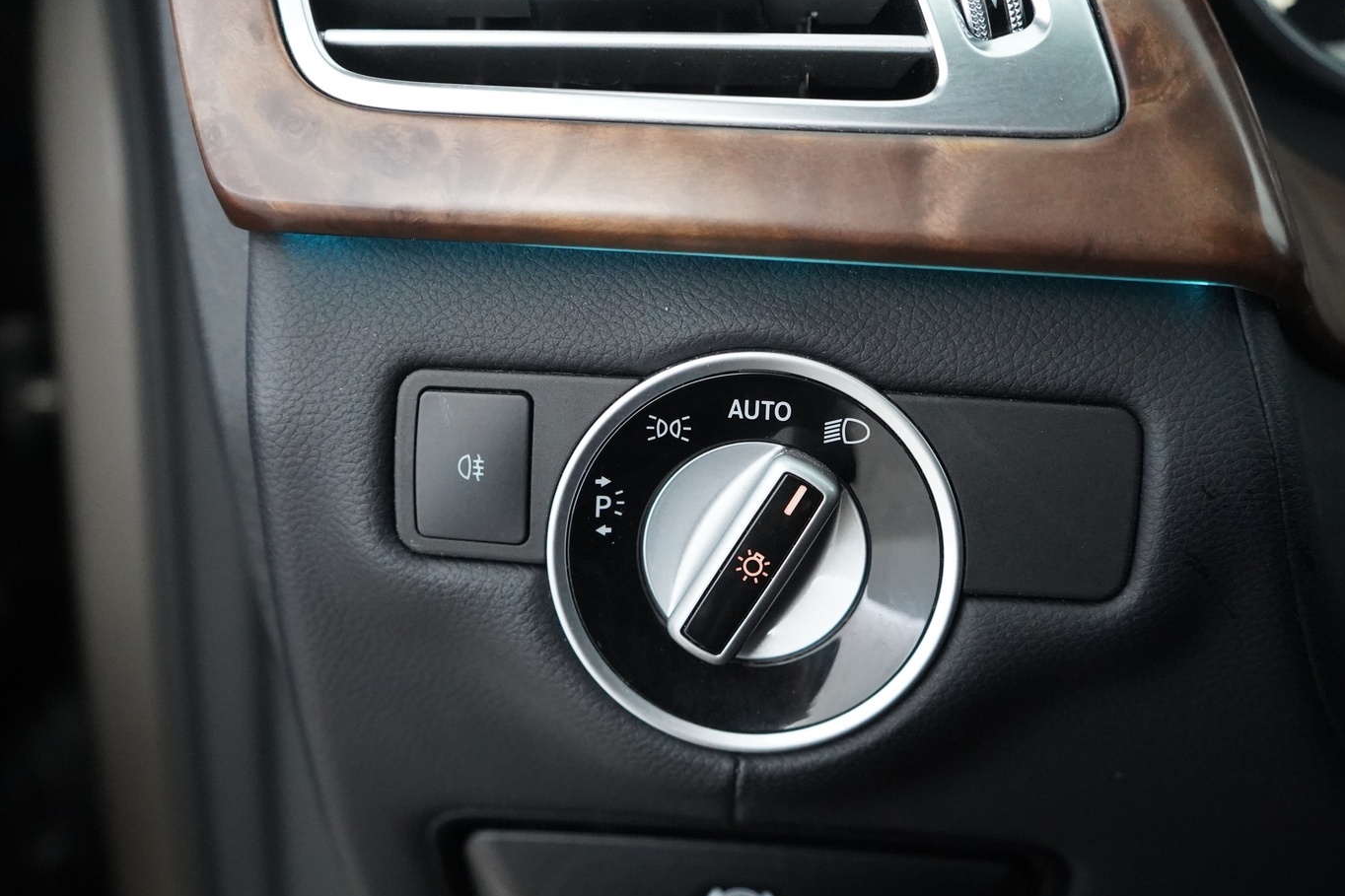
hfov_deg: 50.7
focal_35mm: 38
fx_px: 1419
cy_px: 528
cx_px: 656
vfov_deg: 34.9
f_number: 4
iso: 10000
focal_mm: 32
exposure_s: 1/60
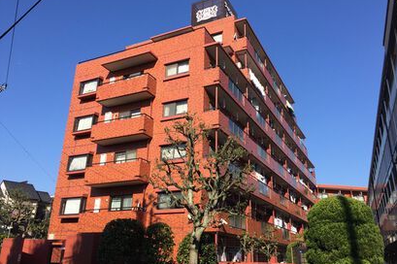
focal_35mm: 31
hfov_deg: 60.3
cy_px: 127
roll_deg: -2.7
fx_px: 342
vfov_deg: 42.3
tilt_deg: +22.8
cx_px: 203
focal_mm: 4.15
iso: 32
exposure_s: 1/1412
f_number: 2.2
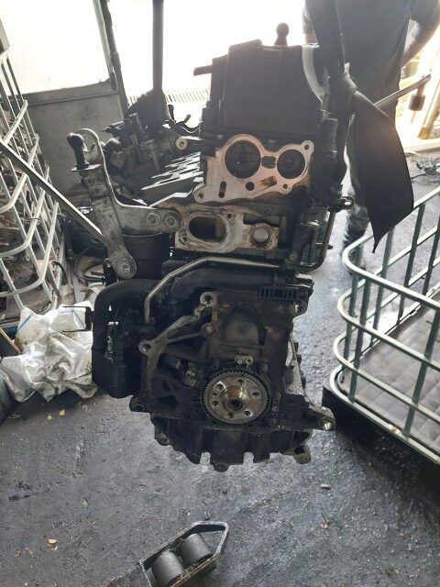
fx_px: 424
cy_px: 294
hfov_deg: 54.9
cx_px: 220
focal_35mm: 25
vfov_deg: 69.4
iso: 200
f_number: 1.8
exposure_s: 1/50
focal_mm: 5.23
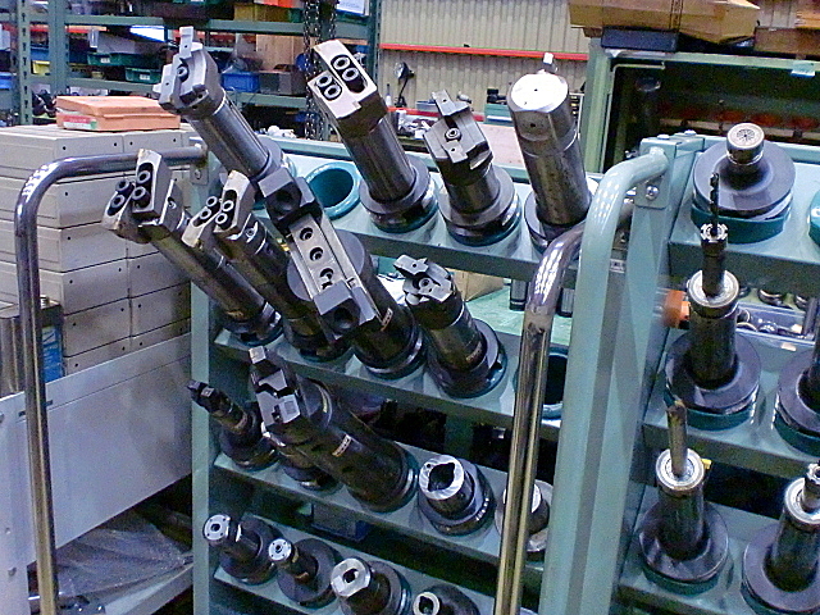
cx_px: 410
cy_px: 308
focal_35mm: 35
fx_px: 829
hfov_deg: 52.6
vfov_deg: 40.7
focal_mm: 6.3
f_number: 3.1
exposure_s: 1/60
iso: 1250
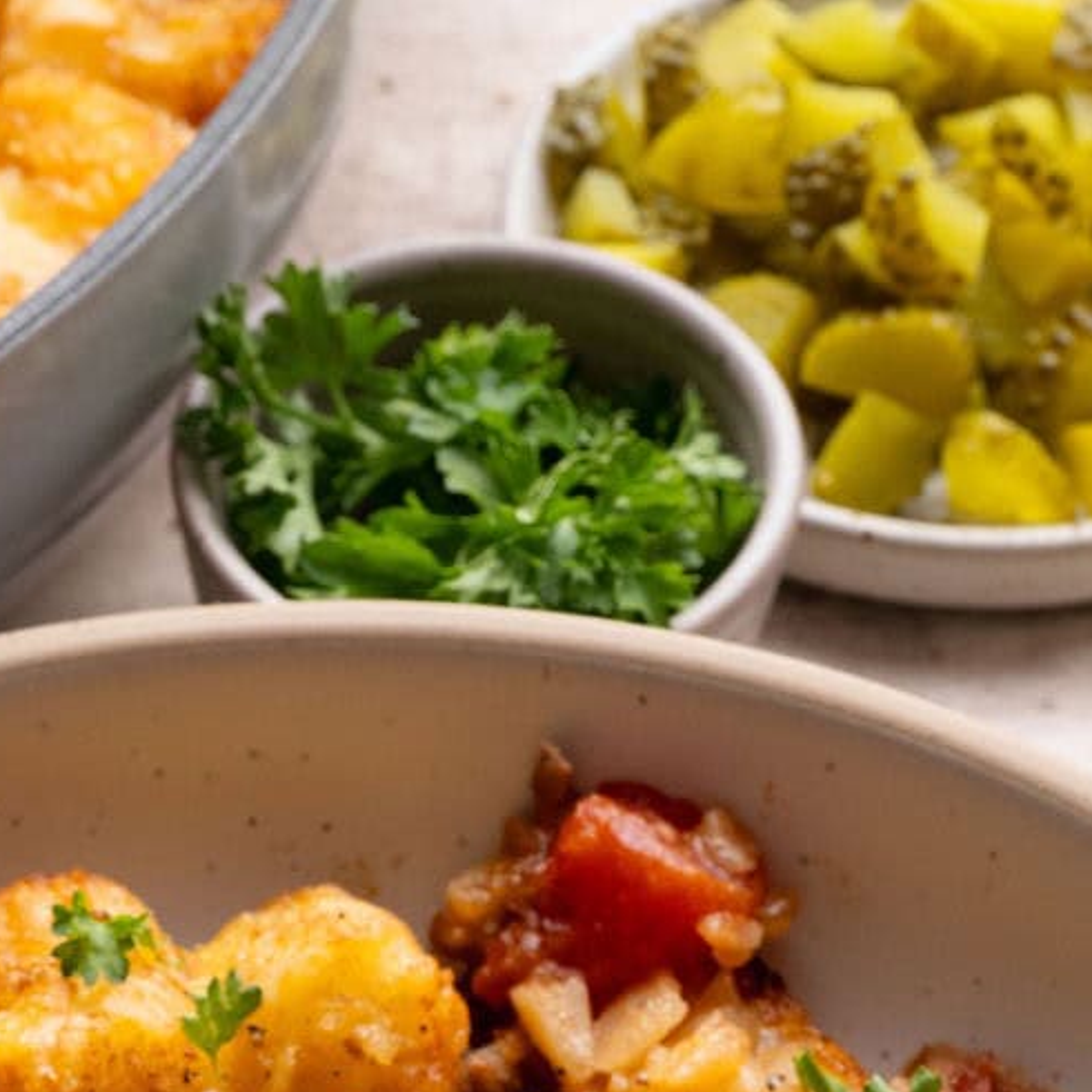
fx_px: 6638
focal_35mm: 186
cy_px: 1706
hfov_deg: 9.4
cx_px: 327
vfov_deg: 9.1
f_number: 13
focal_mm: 70
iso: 640
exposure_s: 1/200
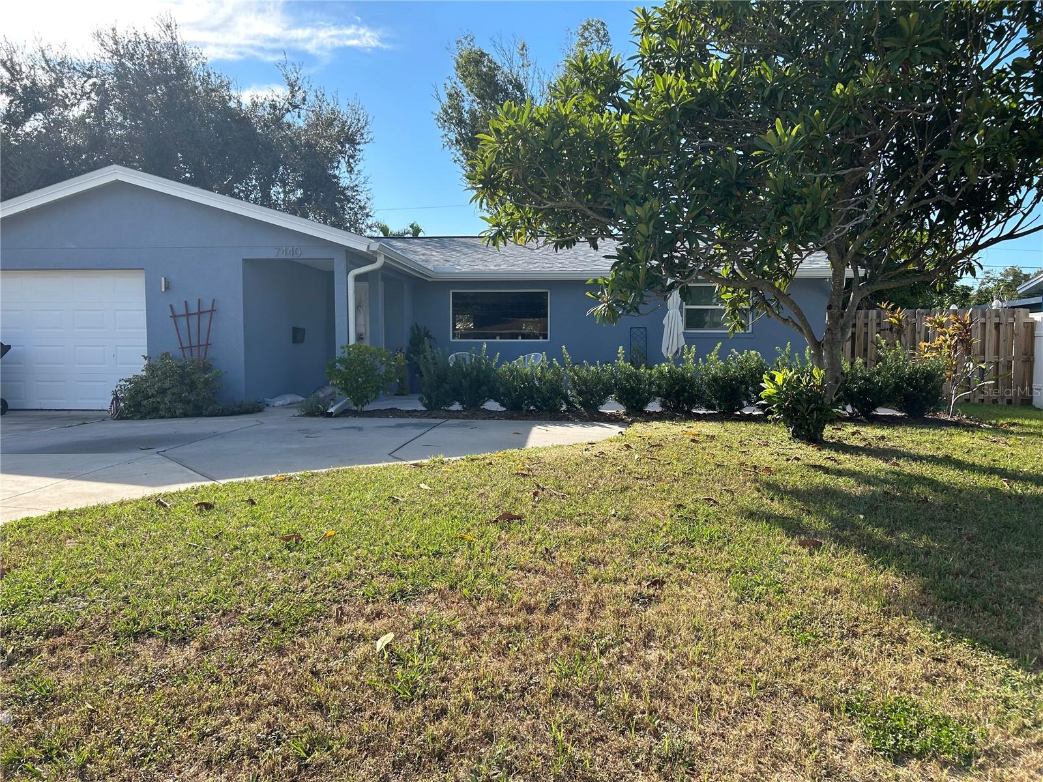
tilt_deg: -2.2
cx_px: 522
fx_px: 783
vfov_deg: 53.1
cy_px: 391
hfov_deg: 67.3
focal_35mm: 26
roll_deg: +0.3
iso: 50
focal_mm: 5.7
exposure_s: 1/1808
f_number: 1.5
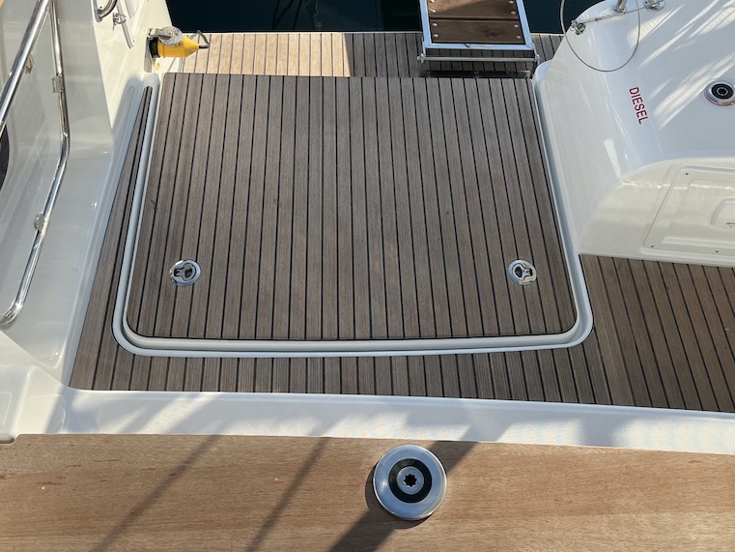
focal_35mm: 41
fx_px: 871
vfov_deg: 34.2
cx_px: 402
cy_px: 120
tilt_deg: -49.7
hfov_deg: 45.7
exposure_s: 1/2062
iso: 50
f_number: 1.6
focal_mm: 5.1
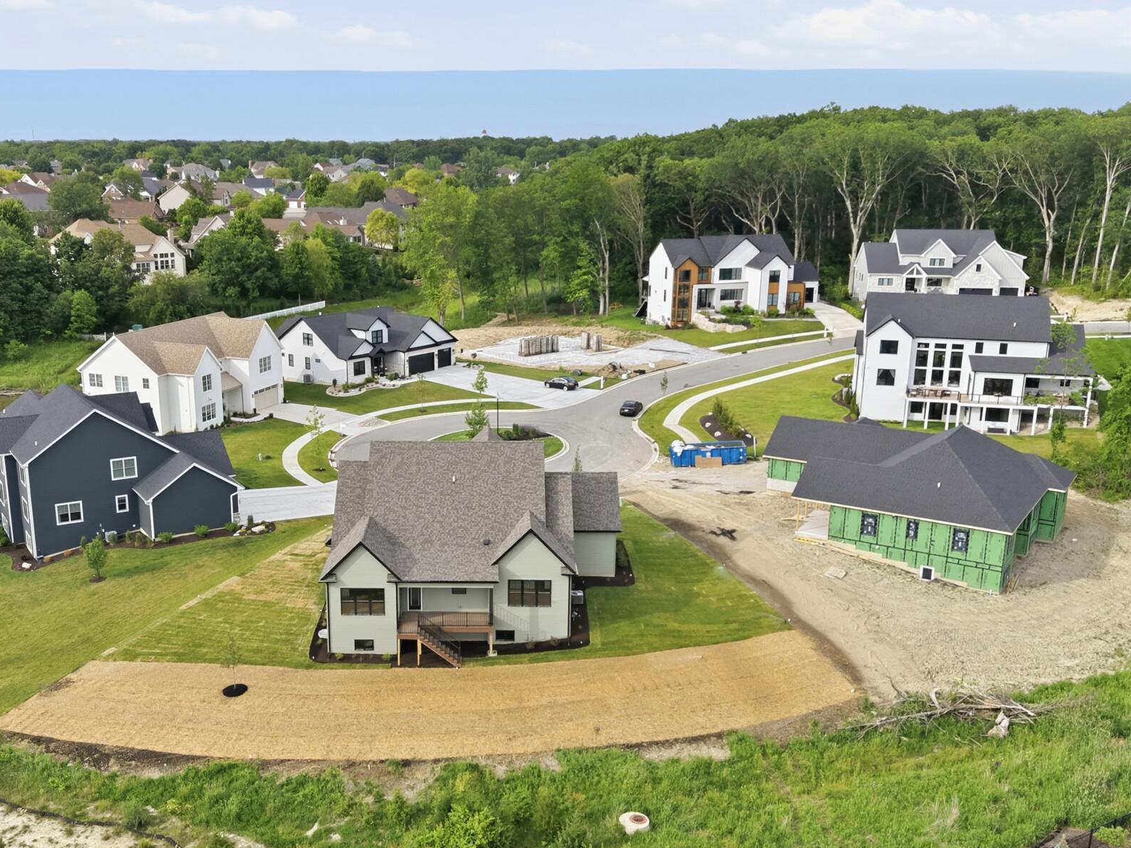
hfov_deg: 48.8
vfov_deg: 37.7
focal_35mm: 38
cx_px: 469
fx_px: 1241
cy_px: 477
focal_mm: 8.7
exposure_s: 1/2500
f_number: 1.8
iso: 250
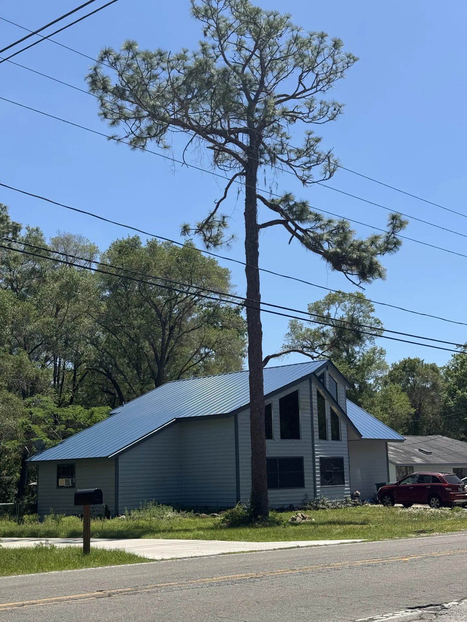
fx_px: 863
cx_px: 234
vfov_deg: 39.7
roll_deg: +1.7
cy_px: 311
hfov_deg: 30.3
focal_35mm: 48
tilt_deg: +11.1
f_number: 1.78
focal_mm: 6.76
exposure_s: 1/4608
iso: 64
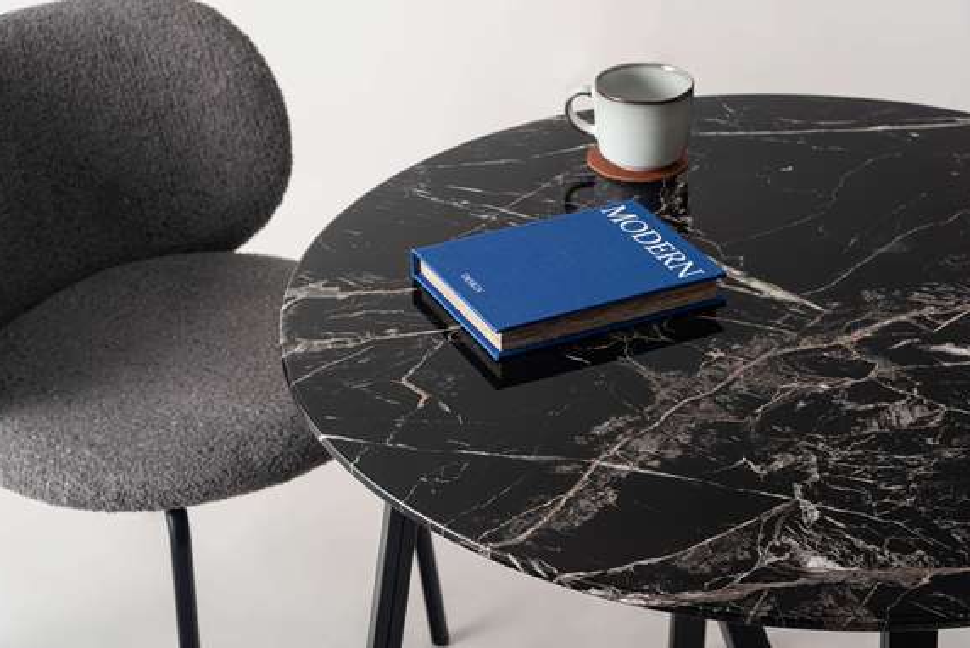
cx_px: 492
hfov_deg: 23.6
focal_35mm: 86
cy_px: 310
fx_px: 2318
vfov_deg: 15.9
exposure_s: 1/160
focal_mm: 82
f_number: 8
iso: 250
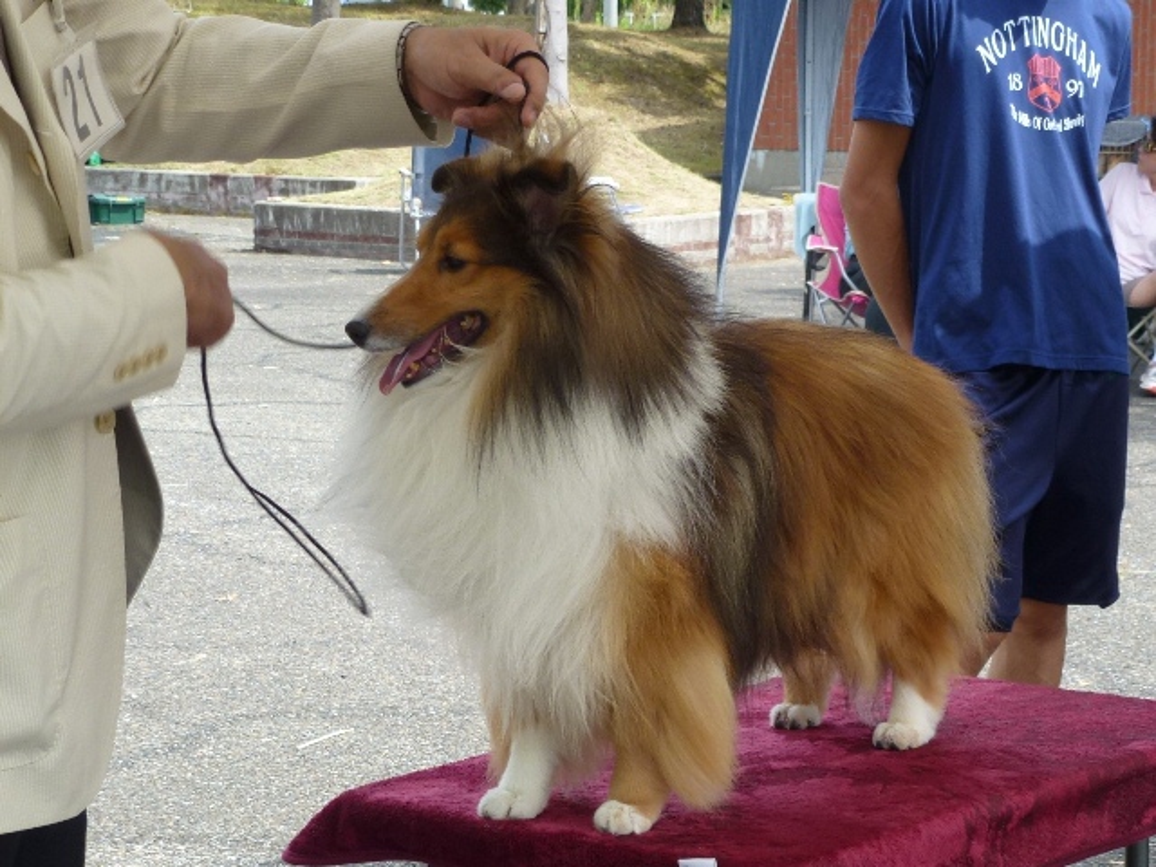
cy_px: 434
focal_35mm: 82
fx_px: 2738
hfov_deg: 23.8
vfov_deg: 18.0
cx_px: 578
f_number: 4.8
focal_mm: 14.8
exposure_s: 1/200
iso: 100
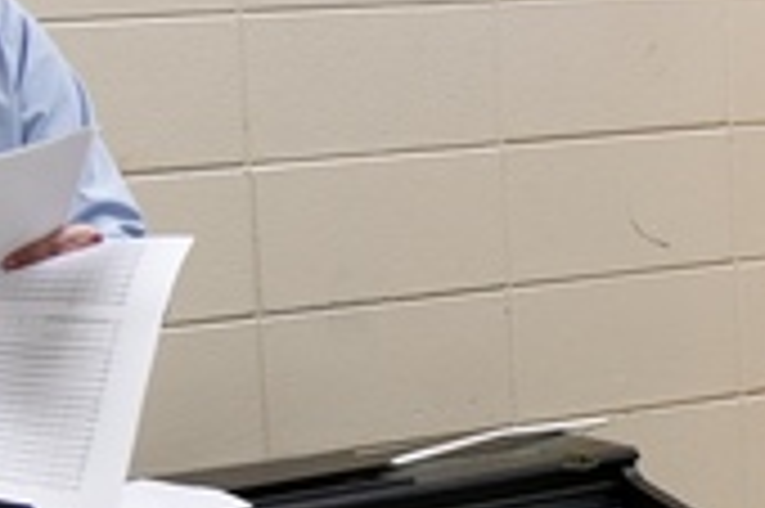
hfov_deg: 12.5
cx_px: 1130
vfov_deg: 8.7
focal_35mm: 157
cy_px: 564
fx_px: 3333
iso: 250
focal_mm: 26
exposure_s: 1/30
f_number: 2.8
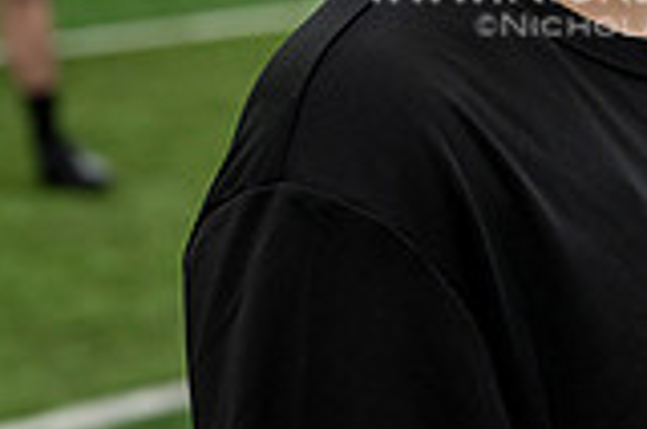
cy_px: -156
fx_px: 3910
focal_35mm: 218
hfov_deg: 9.4
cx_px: 643
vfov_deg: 6.2
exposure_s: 1/800
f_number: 4
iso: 160
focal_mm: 60
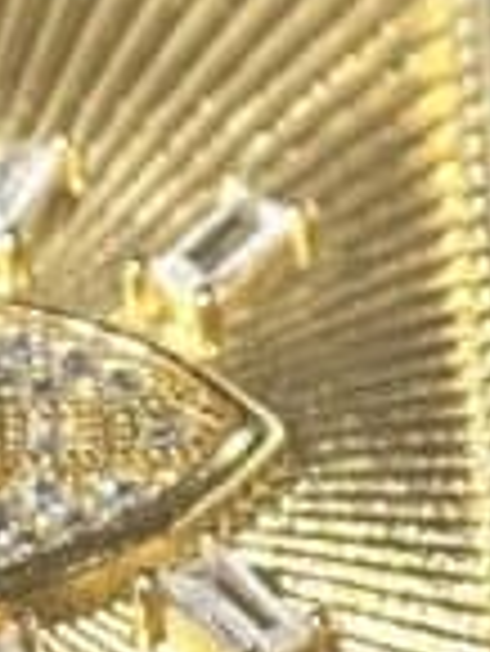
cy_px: 90
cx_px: 247
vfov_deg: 5.4
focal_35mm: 368
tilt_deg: -38.9
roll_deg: +11.4
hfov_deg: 4.0
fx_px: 6935
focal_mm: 5.96
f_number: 1.6
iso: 32
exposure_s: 1/335
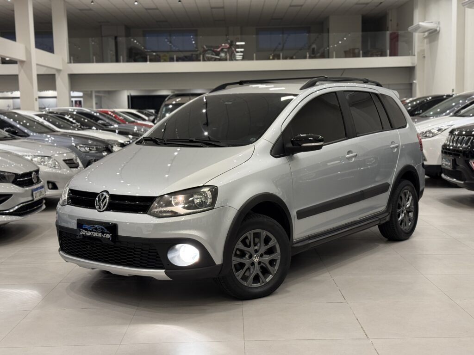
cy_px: 178
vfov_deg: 30.3
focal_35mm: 48
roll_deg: +0.7
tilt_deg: -5.3
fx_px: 657
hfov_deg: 39.7
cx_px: 237
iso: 200
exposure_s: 1/60
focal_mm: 6.76
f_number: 1.78
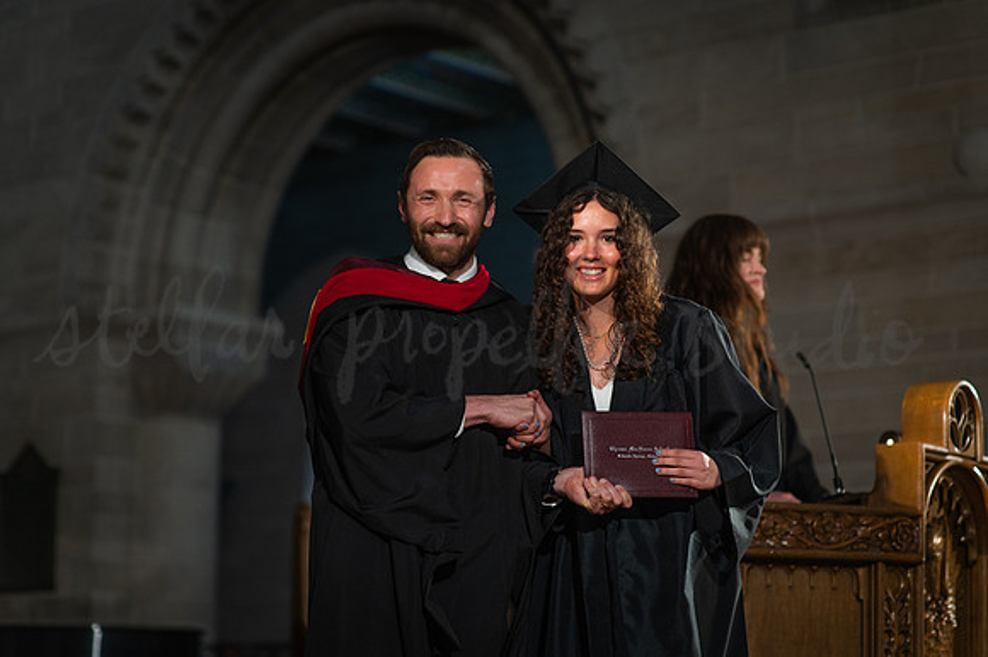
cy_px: 328
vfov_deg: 16.1
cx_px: 494
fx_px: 2331
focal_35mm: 85
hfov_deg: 23.9
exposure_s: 1/320
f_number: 2.5
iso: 1250
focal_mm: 85
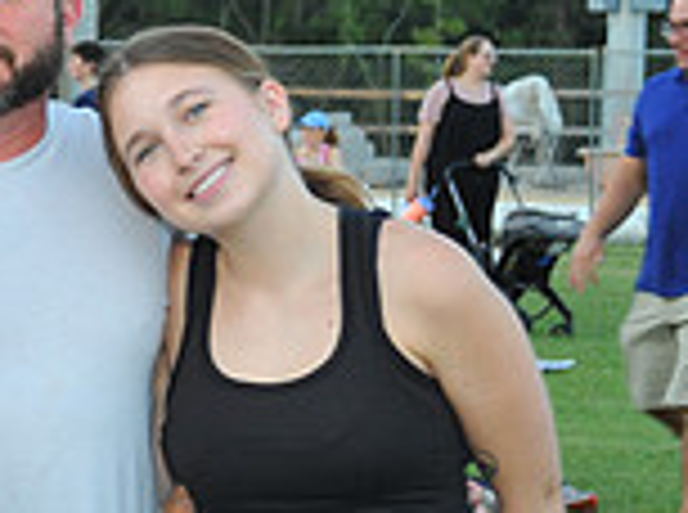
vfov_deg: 7.3
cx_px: -571
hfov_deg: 9.4
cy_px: 454
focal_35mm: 201
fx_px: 3986
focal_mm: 55
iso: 800
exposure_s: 1/60
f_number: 6.3
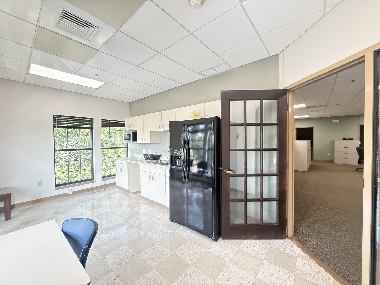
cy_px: 142
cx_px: 190
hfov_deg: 102.1
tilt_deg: -0.3
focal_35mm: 14
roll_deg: -0.1
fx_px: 154
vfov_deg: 85.7
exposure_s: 1/120
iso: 640
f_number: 2.2
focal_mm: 2.22
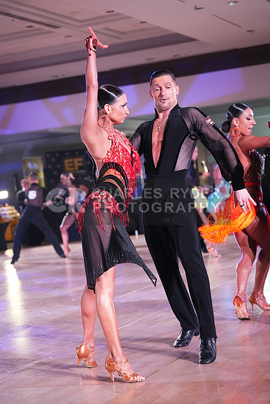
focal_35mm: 82
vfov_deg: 24.8
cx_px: 135
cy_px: 202
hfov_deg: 16.7
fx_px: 922
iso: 10000
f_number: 4.5
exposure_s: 1/400
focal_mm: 82
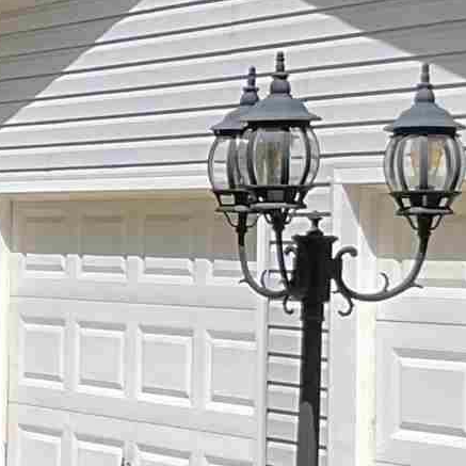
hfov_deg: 8.9
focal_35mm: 180
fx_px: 2741
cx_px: -613
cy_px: 253
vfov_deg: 9.7
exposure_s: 1/1490
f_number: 1.8
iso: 16
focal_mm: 3
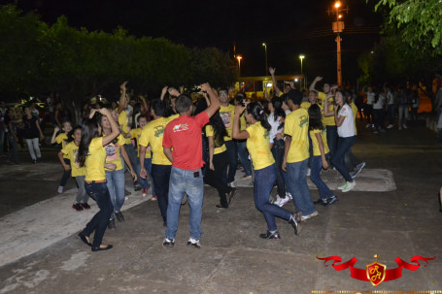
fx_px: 405
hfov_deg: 57.2
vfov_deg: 39.9
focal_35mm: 33
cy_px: 160
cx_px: 210
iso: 3200
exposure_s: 1/60
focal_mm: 20
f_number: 3.8
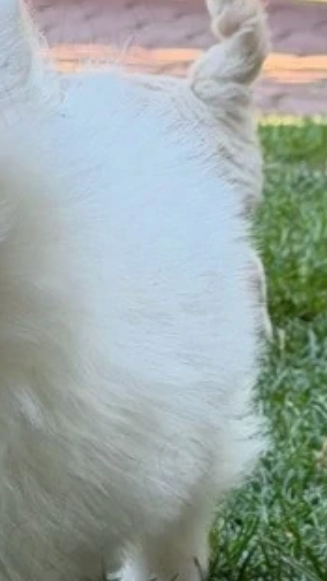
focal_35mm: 224
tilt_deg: -11.5
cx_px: 135
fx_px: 3452
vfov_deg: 9.6
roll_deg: -0.4
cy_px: 168
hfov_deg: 5.4
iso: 64
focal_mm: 6.76
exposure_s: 1/173
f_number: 1.78
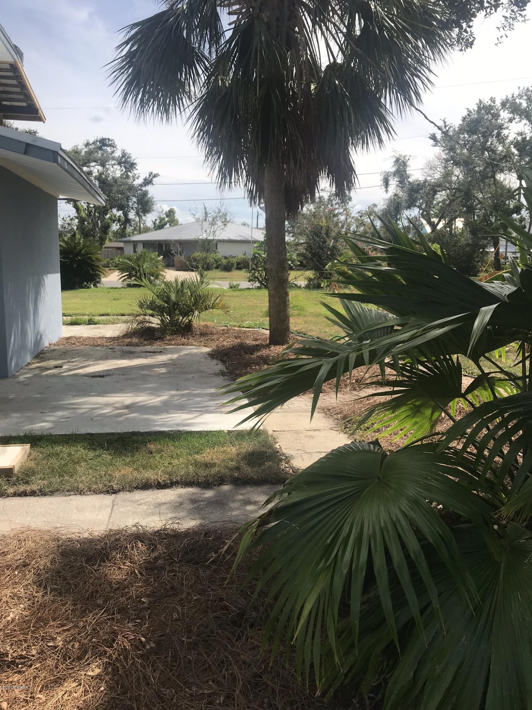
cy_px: 355
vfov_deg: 63.4
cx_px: 266
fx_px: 574
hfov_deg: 49.7
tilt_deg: -8.8
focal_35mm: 28
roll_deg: -1.2
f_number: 1.8
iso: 20
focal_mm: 3.99
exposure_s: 1/2283
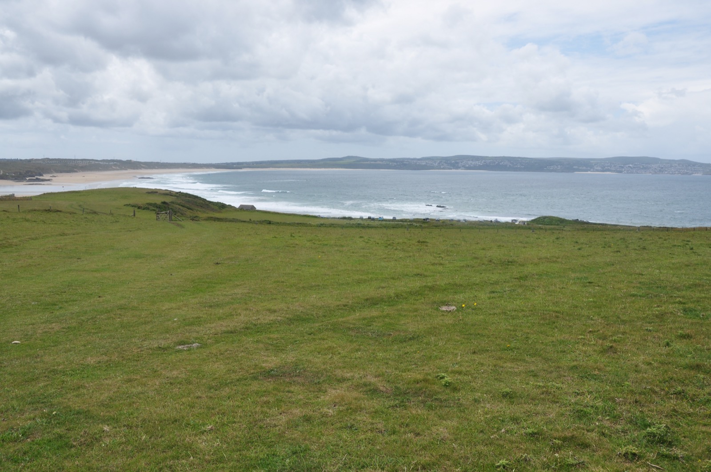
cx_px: 356
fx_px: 651
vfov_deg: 39.9
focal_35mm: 33
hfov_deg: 57.3
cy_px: 236
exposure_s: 1/250
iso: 200
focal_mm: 22
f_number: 11
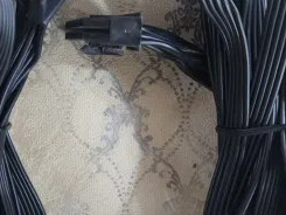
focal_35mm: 60
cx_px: 109
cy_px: 118
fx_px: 496
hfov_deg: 32.0
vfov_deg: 24.4
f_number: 1.8
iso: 800
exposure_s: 1/101
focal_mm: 6.4
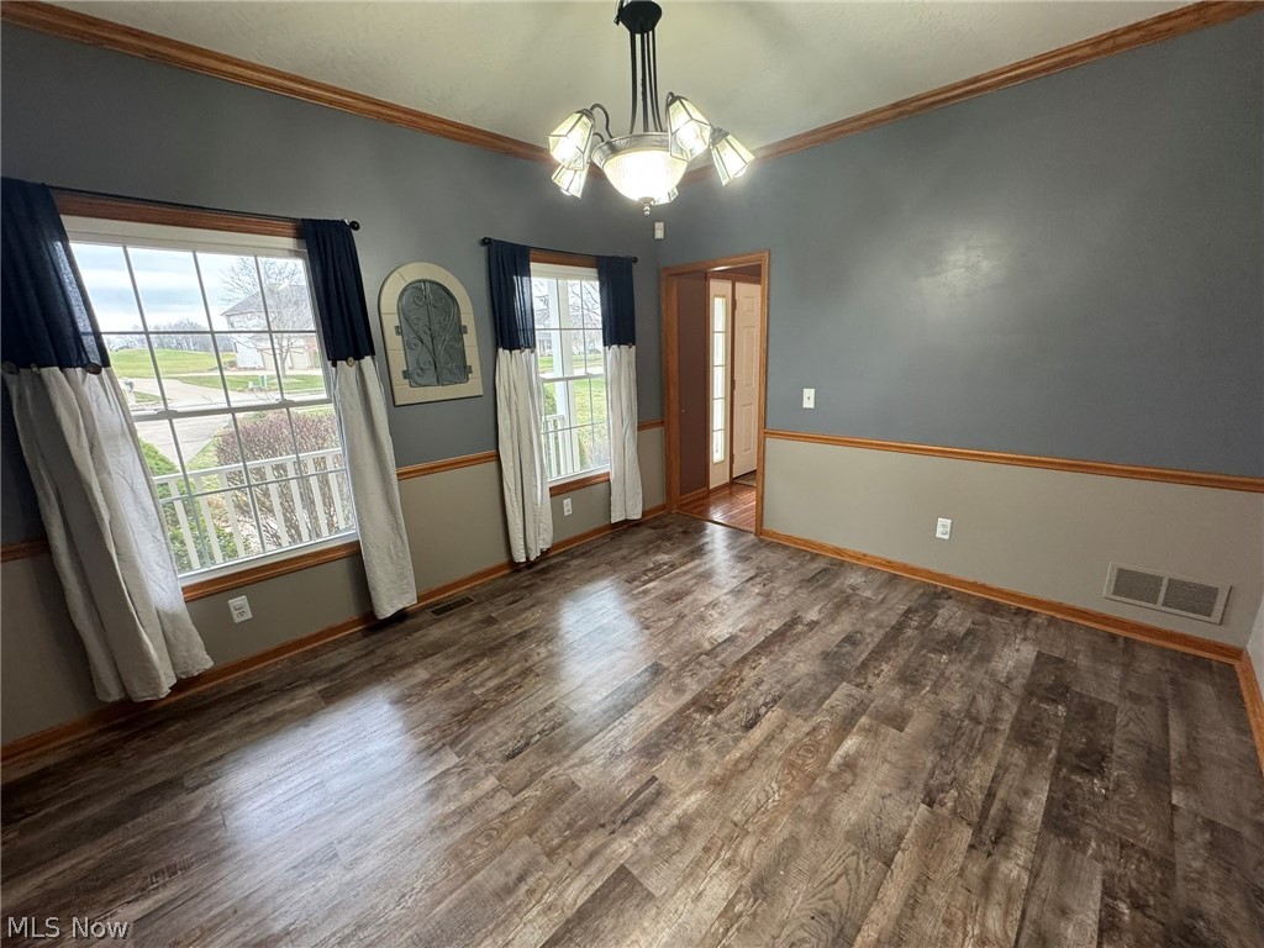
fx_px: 511
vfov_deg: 85.7
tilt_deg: -15.6
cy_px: 474
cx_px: 632
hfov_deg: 102.1
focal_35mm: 14
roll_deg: +1.4
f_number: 2.2
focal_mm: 2.22
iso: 250
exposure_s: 1/60
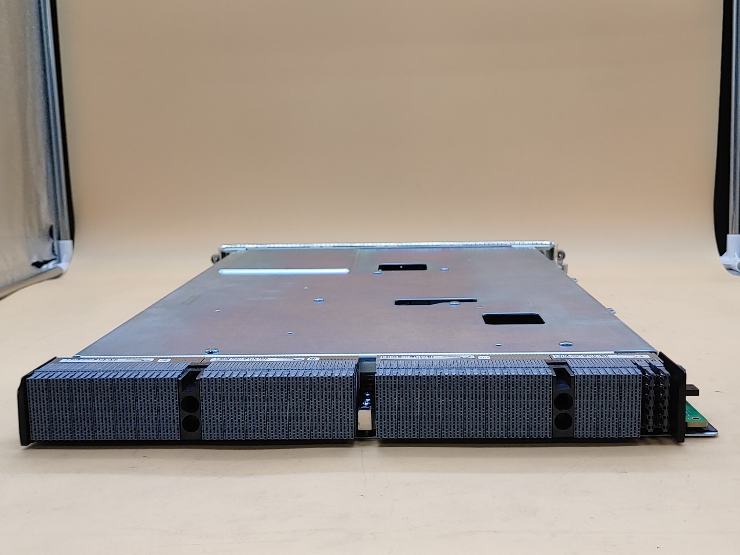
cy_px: 278
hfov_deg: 45.8
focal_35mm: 41
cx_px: 370
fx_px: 876
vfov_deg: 35.1
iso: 50
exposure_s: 1/131
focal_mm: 4.36
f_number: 1.8
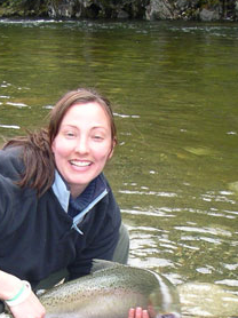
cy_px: 239
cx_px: 45
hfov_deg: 22.6
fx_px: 588
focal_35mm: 64
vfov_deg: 29.8
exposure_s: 1/160
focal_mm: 5.7
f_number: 2.8
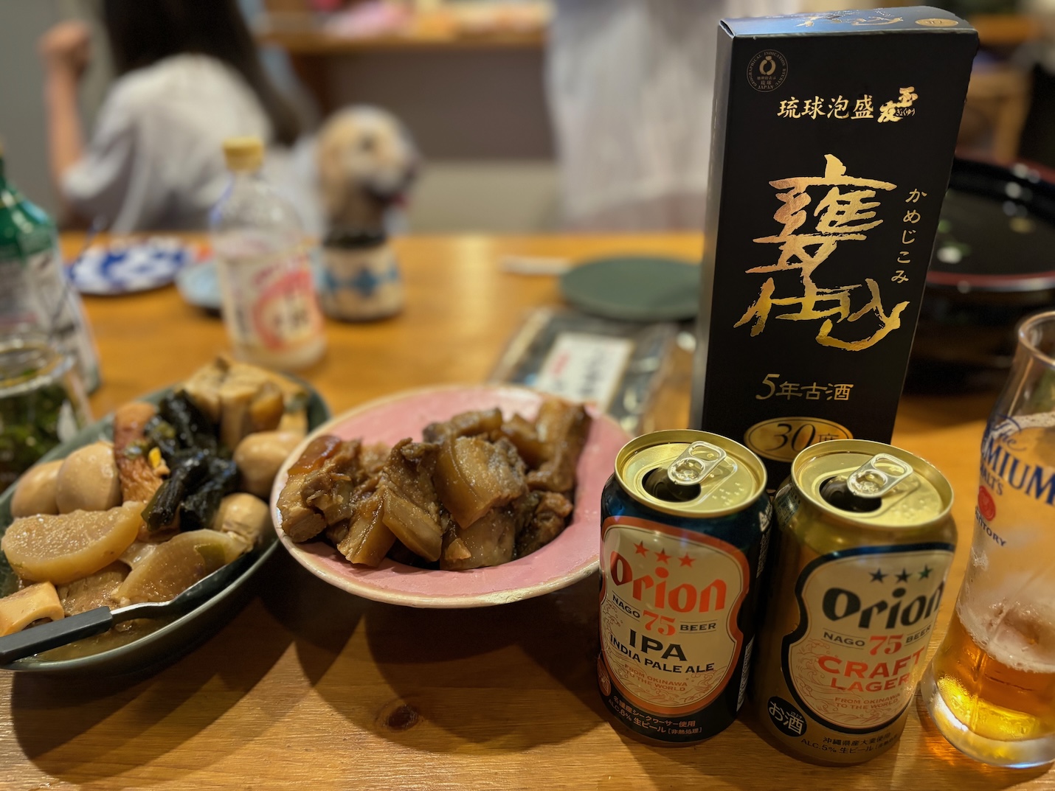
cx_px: 528
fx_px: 793
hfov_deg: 67.3
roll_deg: +1.3
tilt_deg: -29.3
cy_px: 396
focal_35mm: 26
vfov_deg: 53.1
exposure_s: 1/60
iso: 400
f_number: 1.6
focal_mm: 5.96
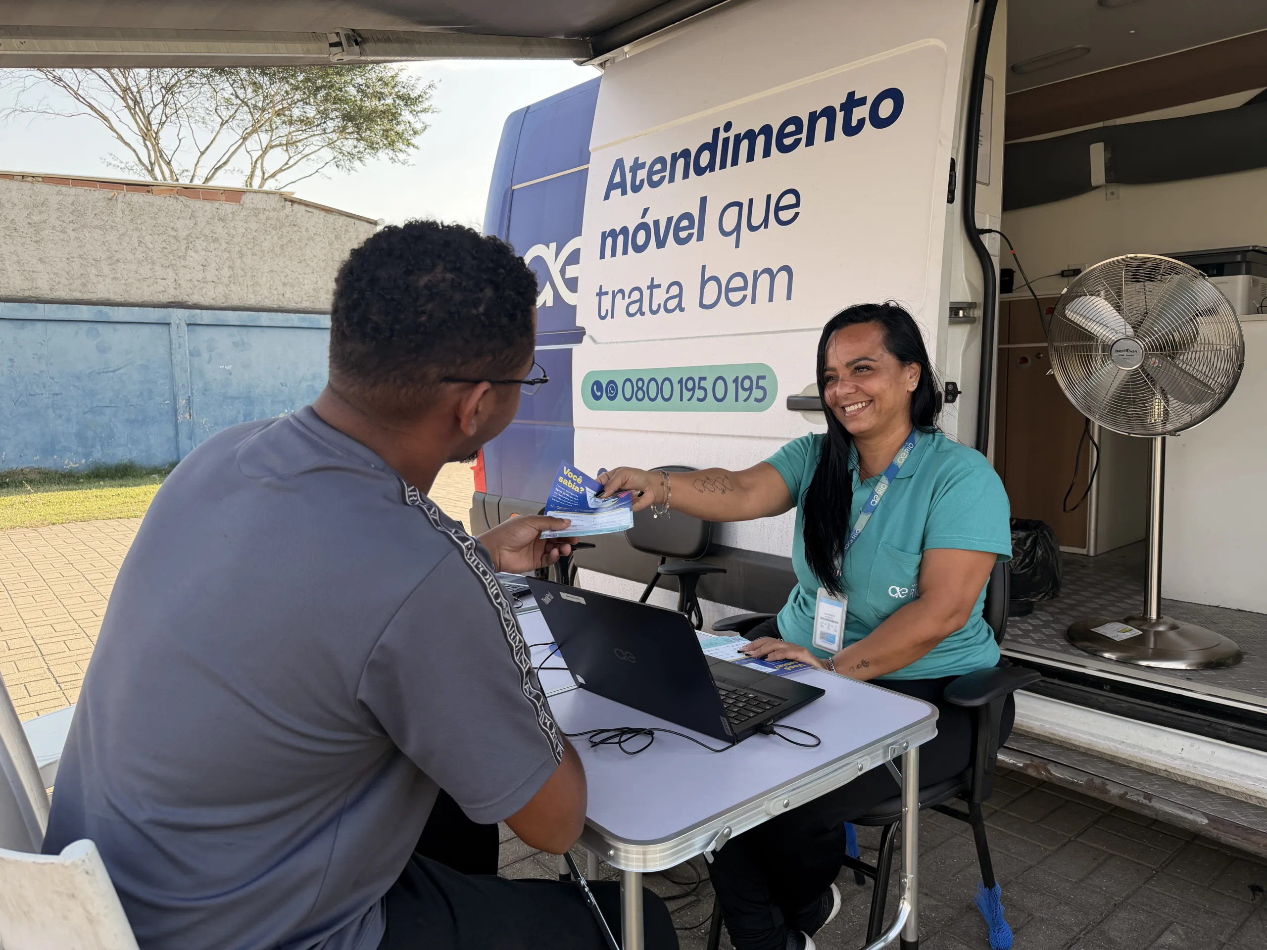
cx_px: 634
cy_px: 475
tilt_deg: -5.4
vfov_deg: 56.8
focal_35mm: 24
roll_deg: +1.2
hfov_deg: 71.6
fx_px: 878
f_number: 1.78
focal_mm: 6.76
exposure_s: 1/909
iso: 100
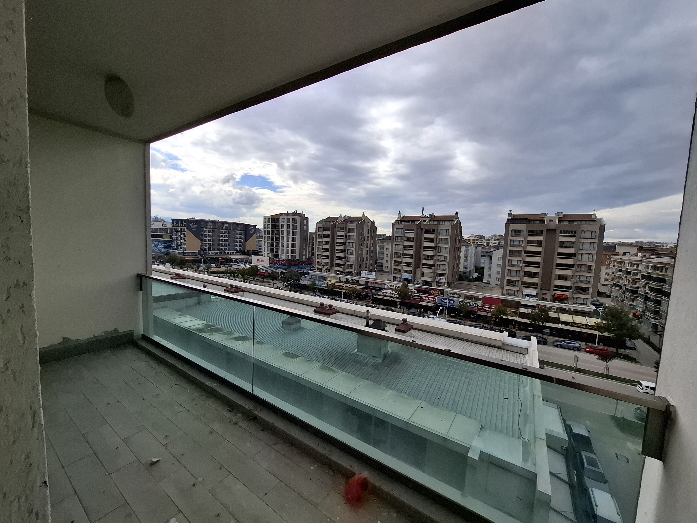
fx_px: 262
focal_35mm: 13
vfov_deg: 89.9
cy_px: 262
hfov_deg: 106.2
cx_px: 348
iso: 40
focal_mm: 1.74
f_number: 2.2
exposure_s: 1/1326
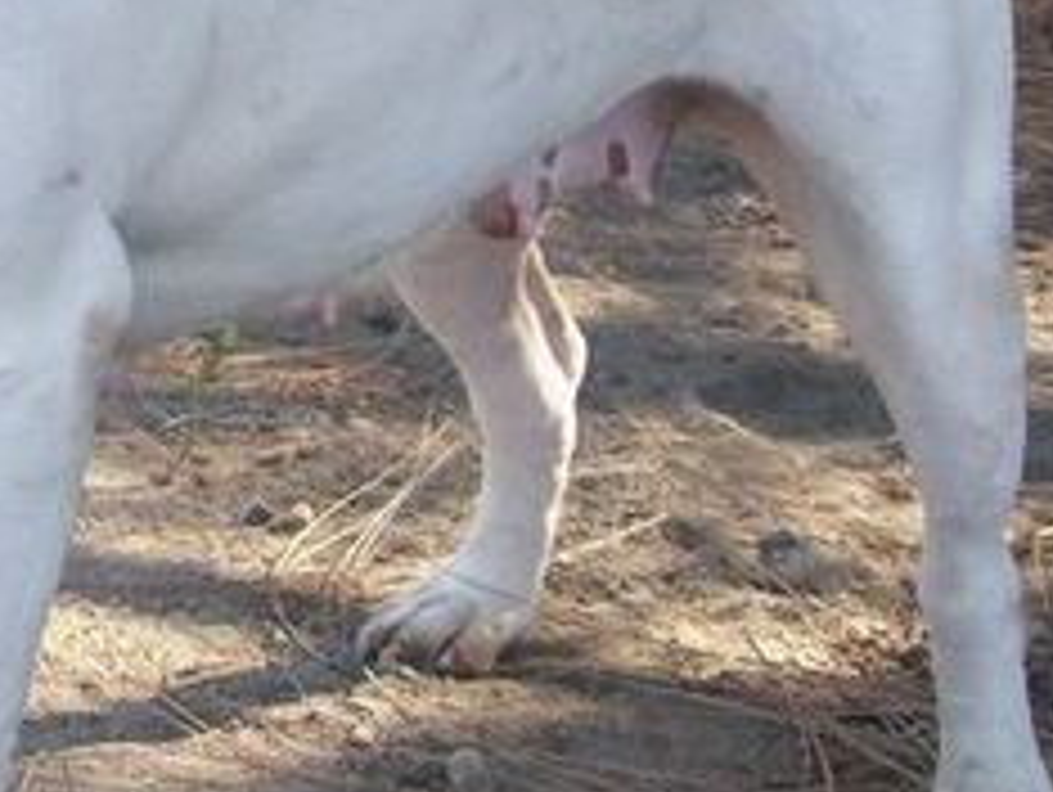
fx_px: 3593
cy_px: -130
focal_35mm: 118
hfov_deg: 16.3
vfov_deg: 12.3
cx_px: -50
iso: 80
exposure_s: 1/189
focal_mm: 6
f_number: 2.7
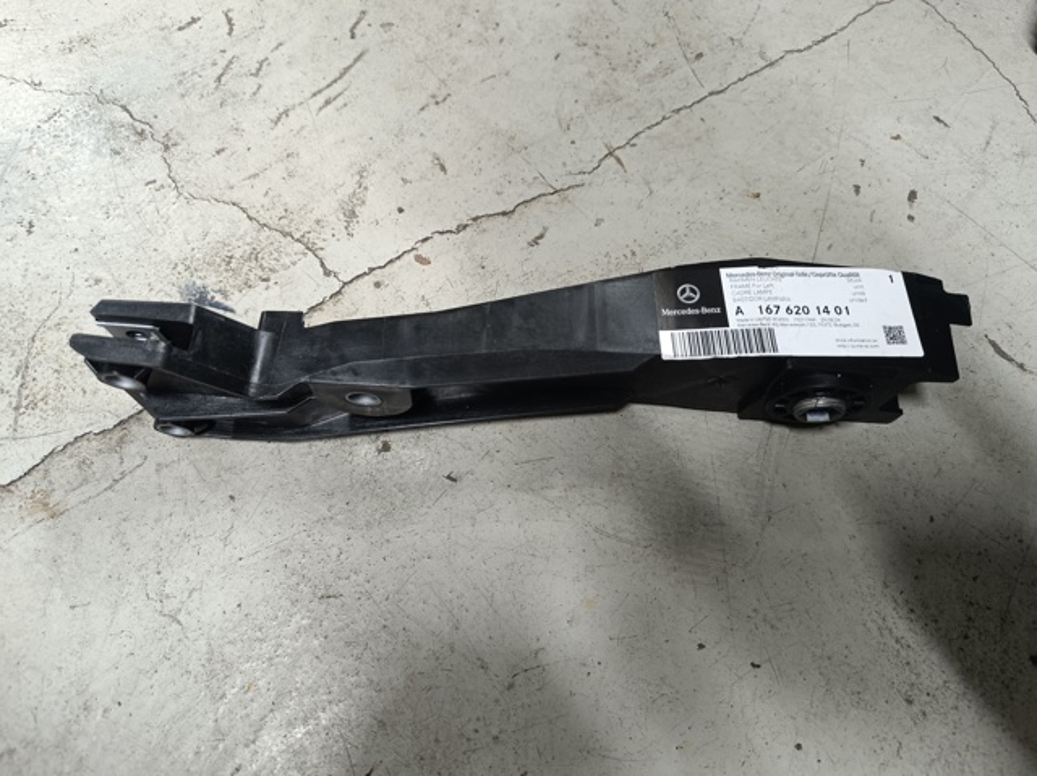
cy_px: 388
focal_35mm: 24
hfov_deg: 71.6
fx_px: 718
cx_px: 518
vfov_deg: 56.8
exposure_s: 1/50
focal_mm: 6.14
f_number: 1.65
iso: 1444
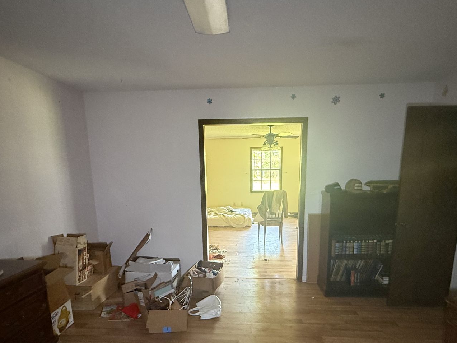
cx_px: 238
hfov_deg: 76.3
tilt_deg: -10.8
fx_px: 290
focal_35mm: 22
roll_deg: -1.1
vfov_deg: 59.8
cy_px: 226
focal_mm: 2.22
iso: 500
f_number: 2.2
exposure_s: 1/60
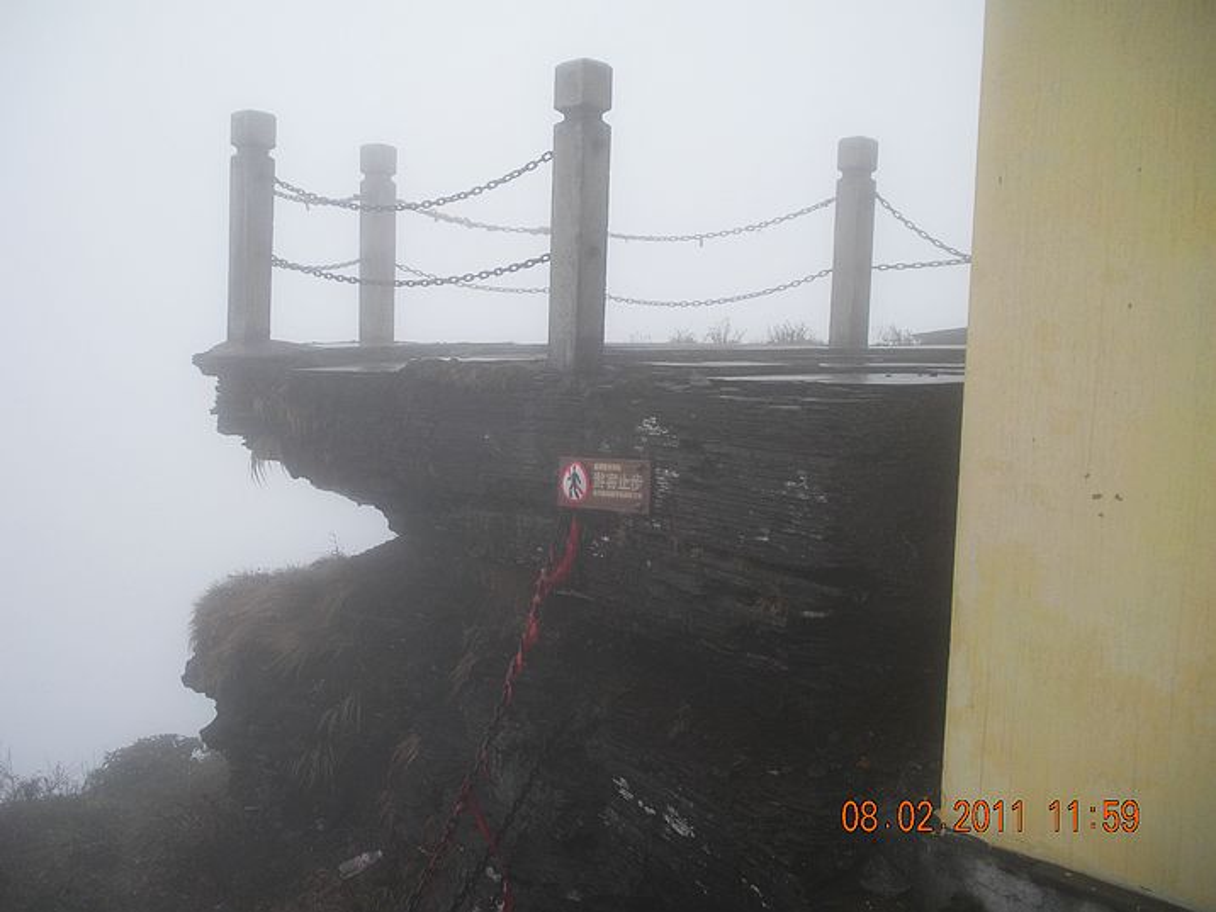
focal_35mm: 36
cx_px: 608
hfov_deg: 51.4
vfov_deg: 39.7
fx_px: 1265
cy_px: 456
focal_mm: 6.3
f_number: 3.5
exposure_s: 1/263
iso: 64
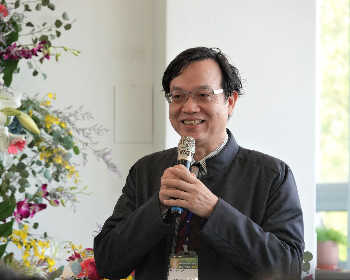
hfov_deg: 5.0
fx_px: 3988
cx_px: 161
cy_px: 140
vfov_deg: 4.0
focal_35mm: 385
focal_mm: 124.94
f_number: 4
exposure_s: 1/250
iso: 800
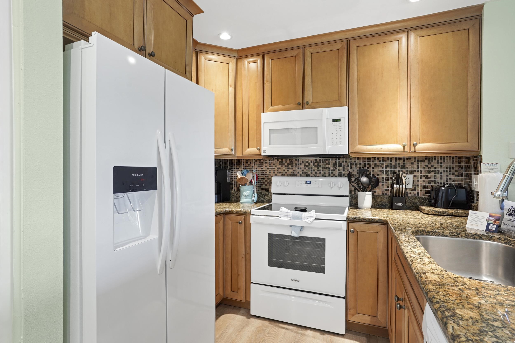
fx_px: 243
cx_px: 258
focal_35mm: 17
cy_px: 172
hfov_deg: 93.3
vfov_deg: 70.4
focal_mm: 17
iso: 800
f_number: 8
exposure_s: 1/1.67
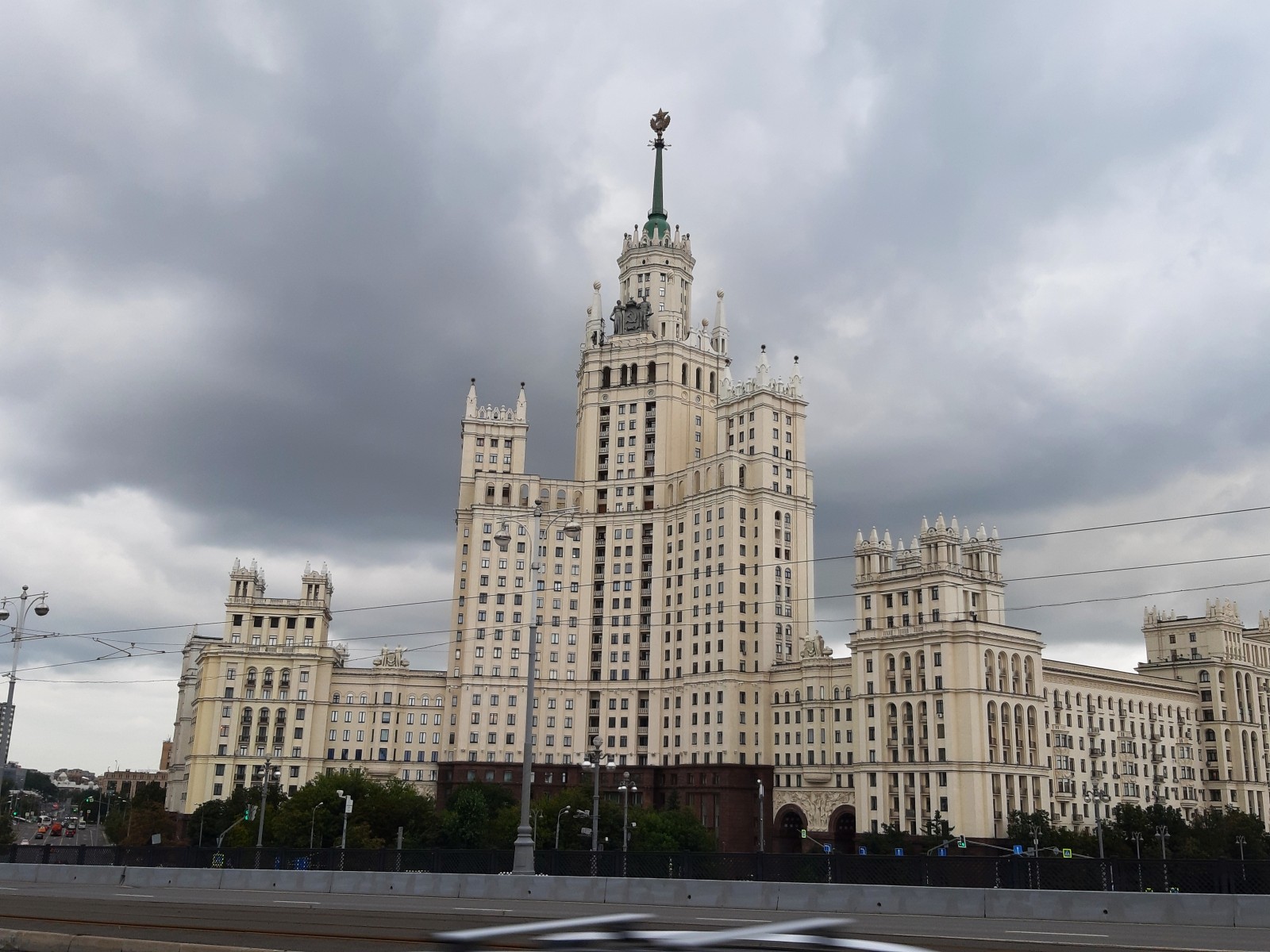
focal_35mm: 27
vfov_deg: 51.4
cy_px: 476
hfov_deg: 65.3
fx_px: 991
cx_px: 635
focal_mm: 3.93
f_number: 1.7
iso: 40
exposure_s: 1/112
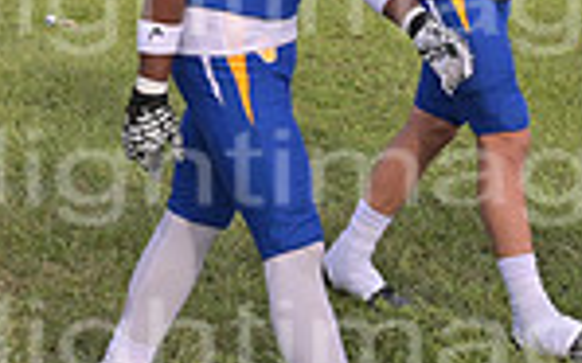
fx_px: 2140
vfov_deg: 9.6
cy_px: -78
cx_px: 207
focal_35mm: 135
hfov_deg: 15.5
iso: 125
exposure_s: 1/250
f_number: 8
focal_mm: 34
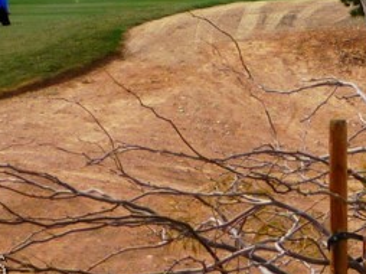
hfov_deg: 5.8
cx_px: 588
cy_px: -262
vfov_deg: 4.3
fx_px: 3581
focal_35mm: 339
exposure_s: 1/1000
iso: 100
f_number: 4.7
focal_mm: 14.2
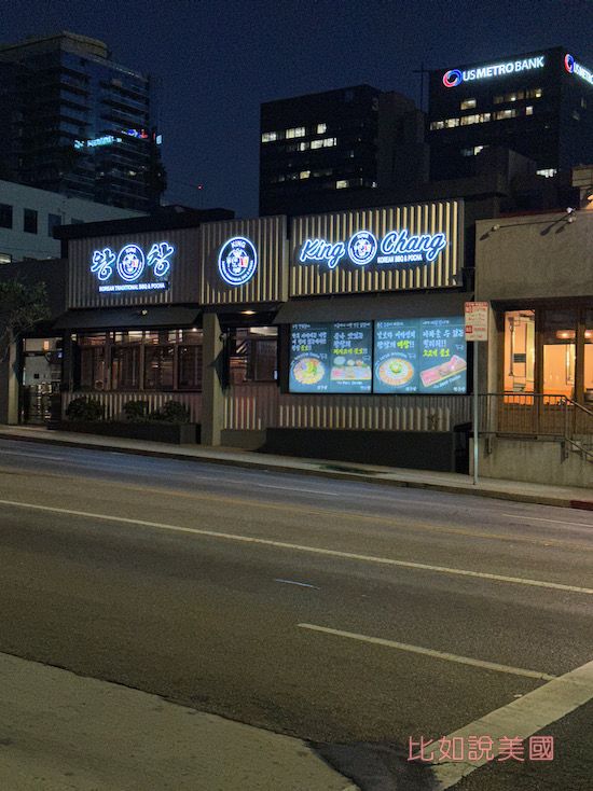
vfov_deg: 39.7
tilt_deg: +1.2
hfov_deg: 30.2
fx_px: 1097
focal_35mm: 48
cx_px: 296
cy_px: 396
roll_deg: -0.5
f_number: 1.78
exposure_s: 1/40
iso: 400
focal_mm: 6.86
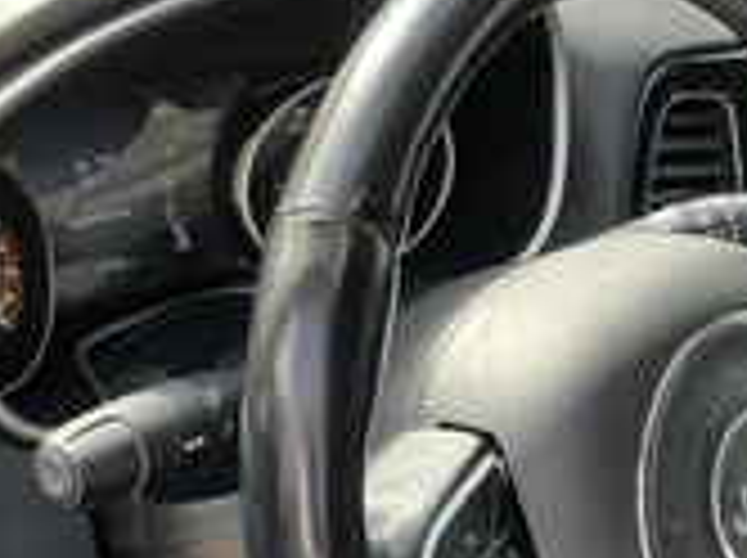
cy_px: 423
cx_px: 274
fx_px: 1508
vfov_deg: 20.8
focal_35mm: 70
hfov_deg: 27.7
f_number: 1.8
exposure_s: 1/122
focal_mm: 3
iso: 32
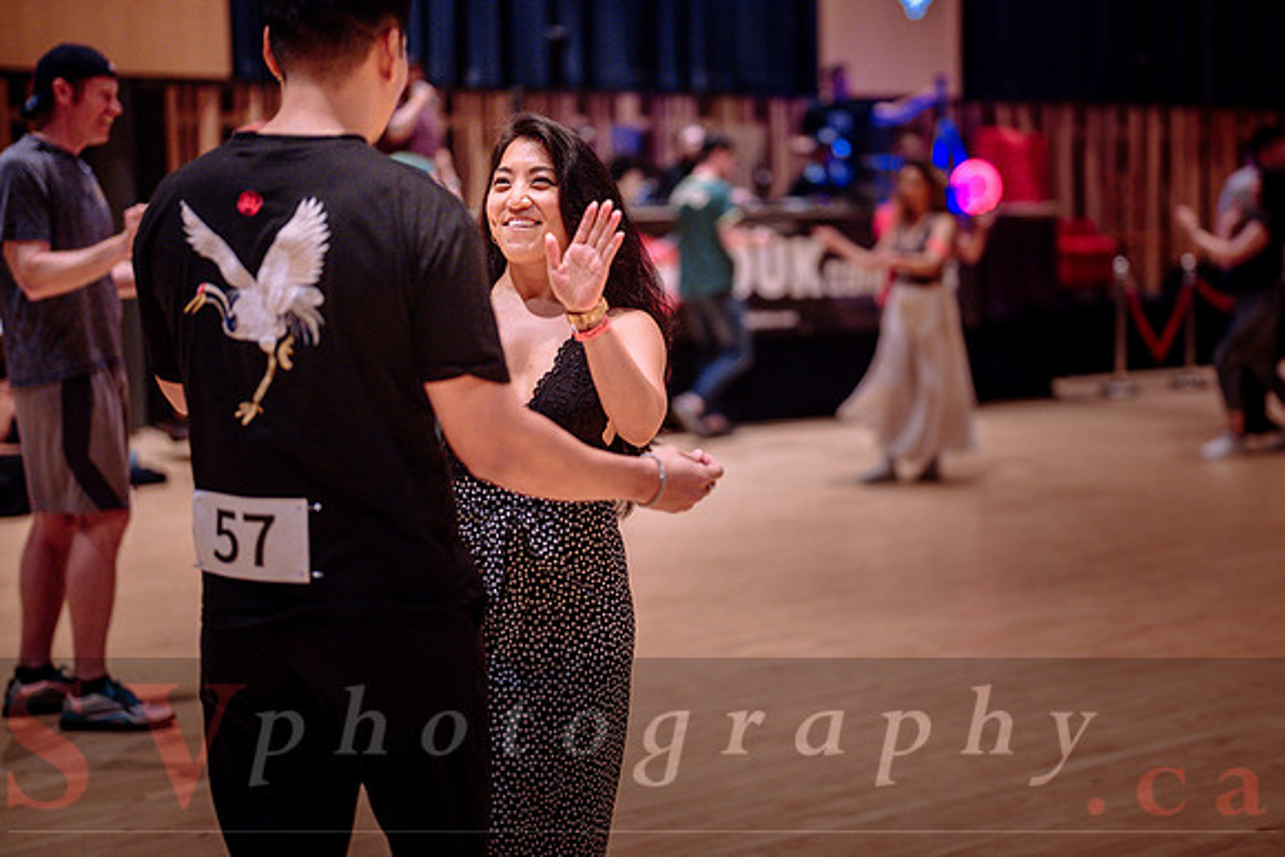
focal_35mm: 57
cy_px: 369
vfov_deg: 23.8
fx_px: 2033
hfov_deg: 35.0
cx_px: 732
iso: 1600
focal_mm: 50
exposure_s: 1/200
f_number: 1.2
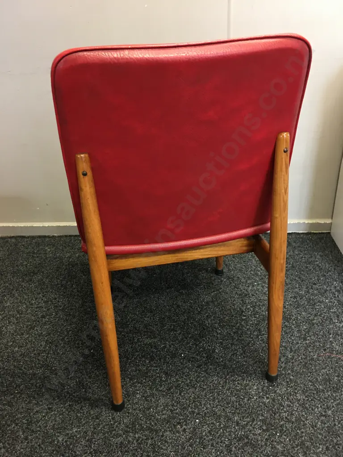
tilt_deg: -27.0
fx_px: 383
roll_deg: +2.7
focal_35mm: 29
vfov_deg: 61.7
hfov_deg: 48.2
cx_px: 172
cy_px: 228
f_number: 2.2
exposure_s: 1/17
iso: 125
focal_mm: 4.15
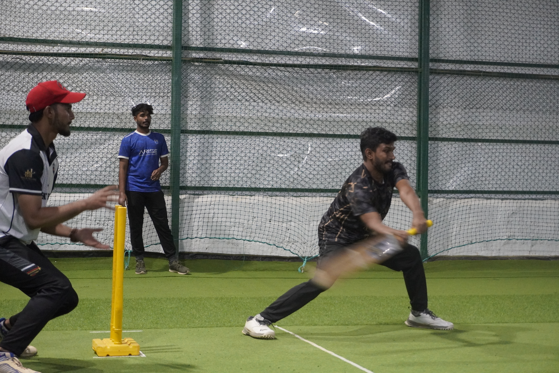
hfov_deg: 28.6
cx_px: 280
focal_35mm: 70
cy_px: 186
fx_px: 1095
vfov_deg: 19.3
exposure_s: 1/200
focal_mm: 47
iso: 4000
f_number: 5.6
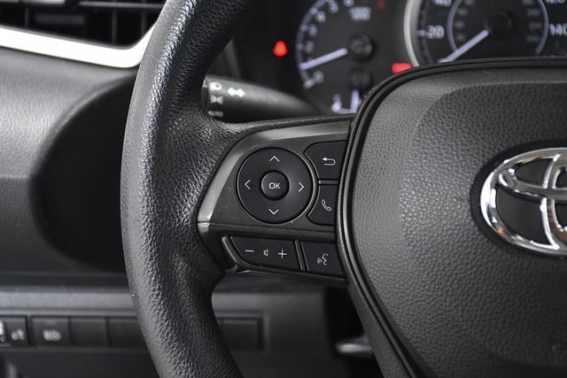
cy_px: 189
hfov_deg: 26.0
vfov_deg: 17.5
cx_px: 284
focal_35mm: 78
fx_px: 1229
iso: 2500
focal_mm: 52
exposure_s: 1/160
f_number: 4.8
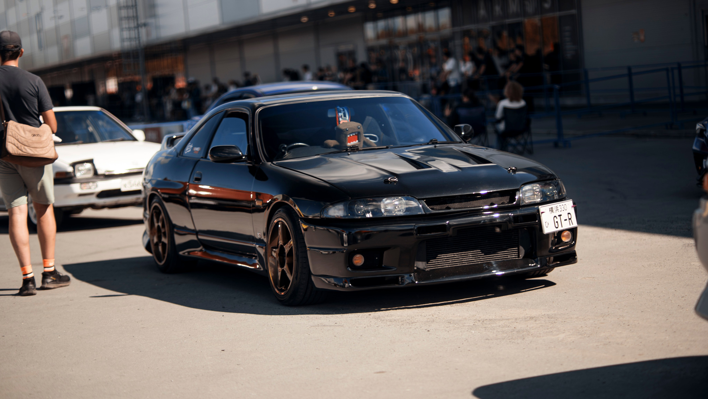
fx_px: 1672
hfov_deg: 23.9
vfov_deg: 13.6
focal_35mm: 89
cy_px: 200
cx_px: 354
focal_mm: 85
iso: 200
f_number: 1.8
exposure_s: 1/125
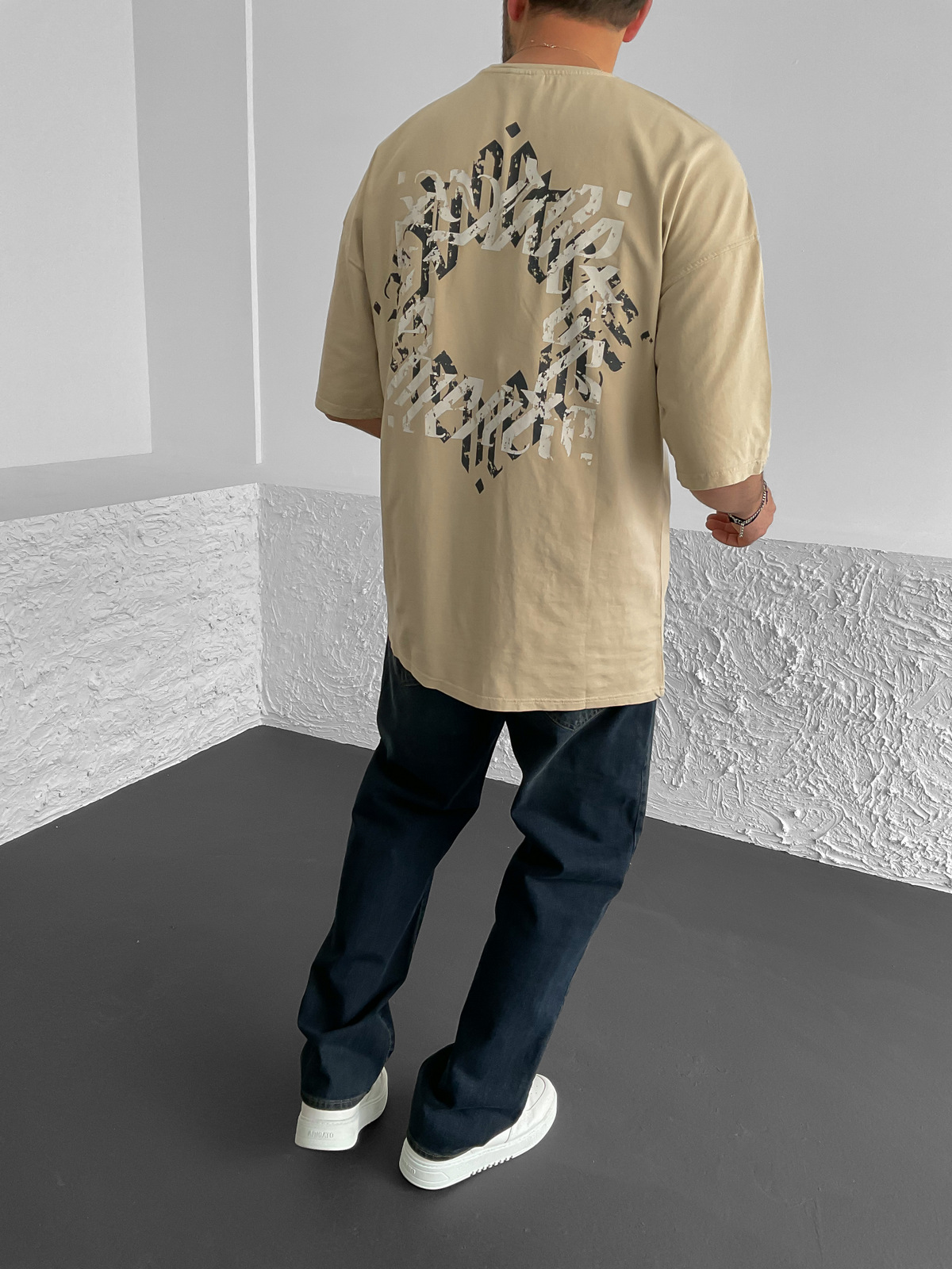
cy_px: 634
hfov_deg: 48.2
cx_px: 476
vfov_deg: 61.7
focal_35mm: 29
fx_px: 1063
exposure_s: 1/120
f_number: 1.8
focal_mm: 3
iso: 64
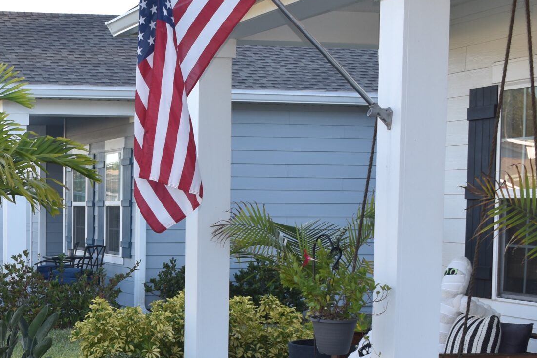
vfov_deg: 16.0
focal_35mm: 84
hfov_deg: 23.2
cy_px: 334
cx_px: 3
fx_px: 1253
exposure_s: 1/125
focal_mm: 24
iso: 140
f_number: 5.6
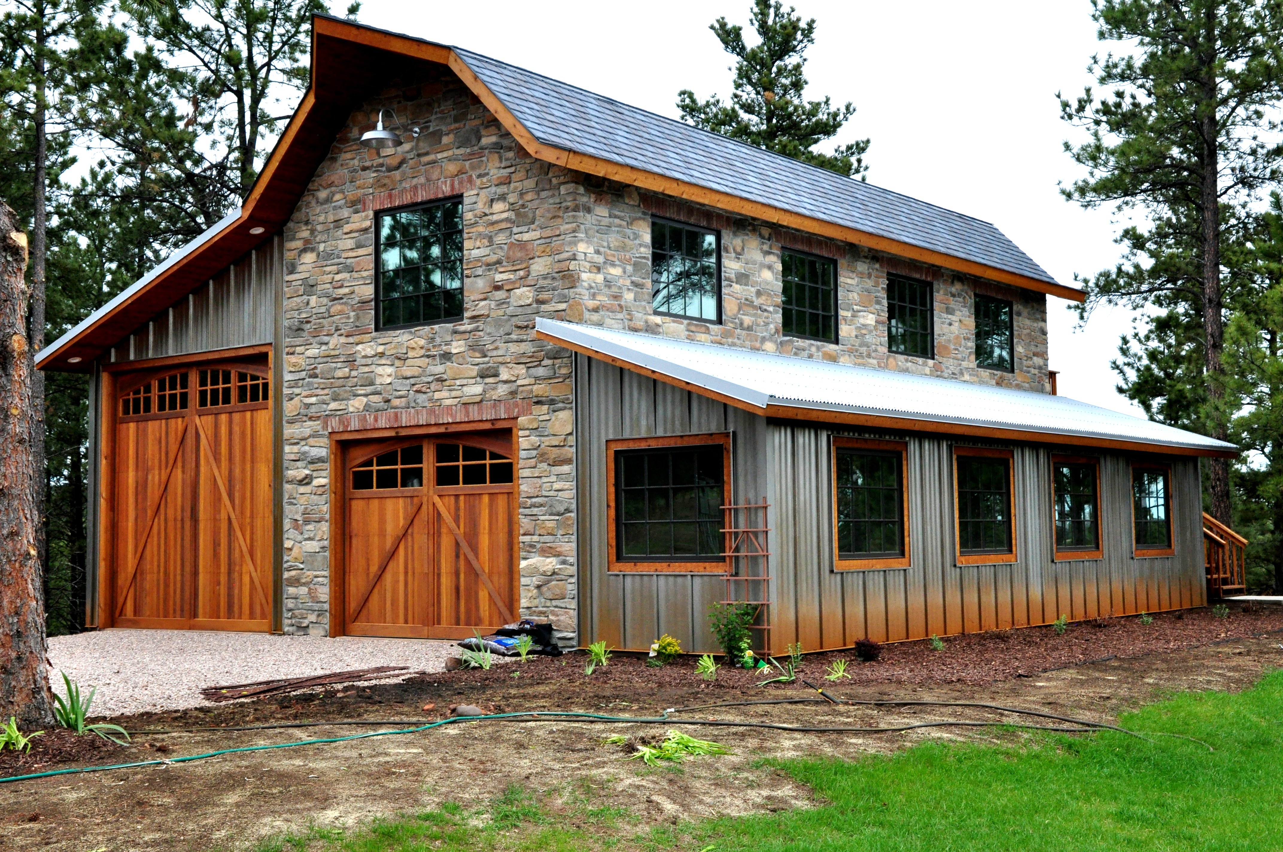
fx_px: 1495
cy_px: 426
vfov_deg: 31.8
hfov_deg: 46.4
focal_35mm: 42
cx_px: 642
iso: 1000
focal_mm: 28
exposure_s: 1/250
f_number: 10
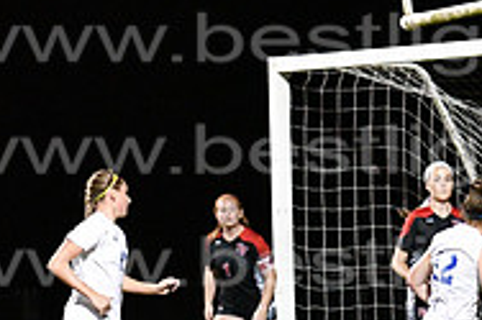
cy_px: 324
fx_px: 6327
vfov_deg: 2.9
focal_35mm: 473
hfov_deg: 4.4
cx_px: 538
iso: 8000
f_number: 3.2
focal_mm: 102
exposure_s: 1/640
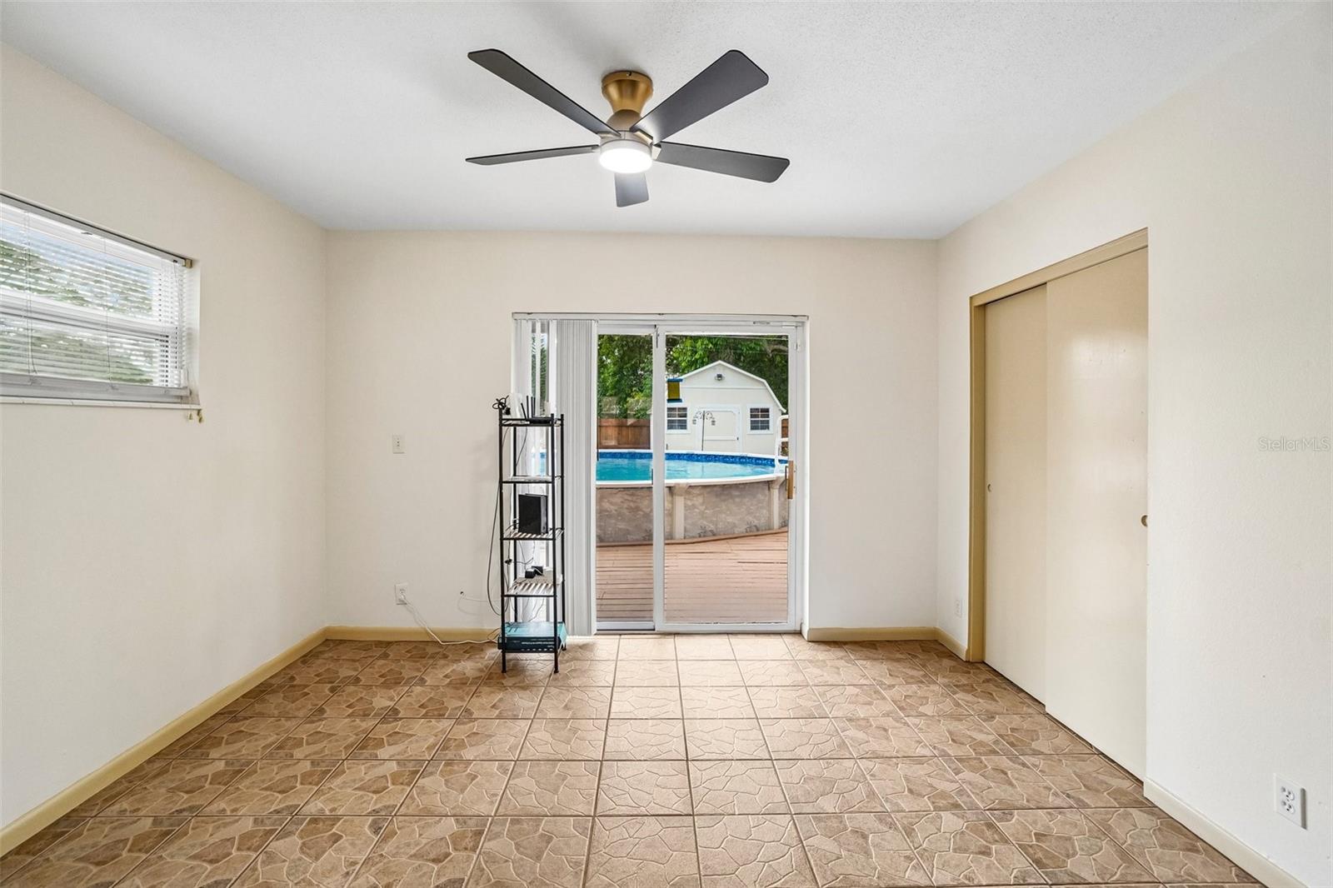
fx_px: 555
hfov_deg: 100.4
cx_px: 666
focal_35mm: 15
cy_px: 444
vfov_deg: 77.3
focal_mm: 10
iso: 160
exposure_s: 1/30
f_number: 8
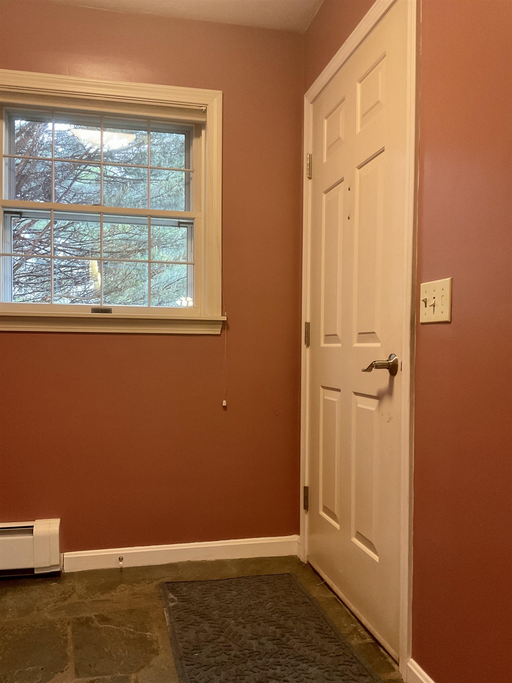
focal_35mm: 29
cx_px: 256
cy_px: 342
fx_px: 572
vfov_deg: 61.7
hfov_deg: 48.2
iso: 200
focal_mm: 3
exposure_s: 1/40
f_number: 1.8
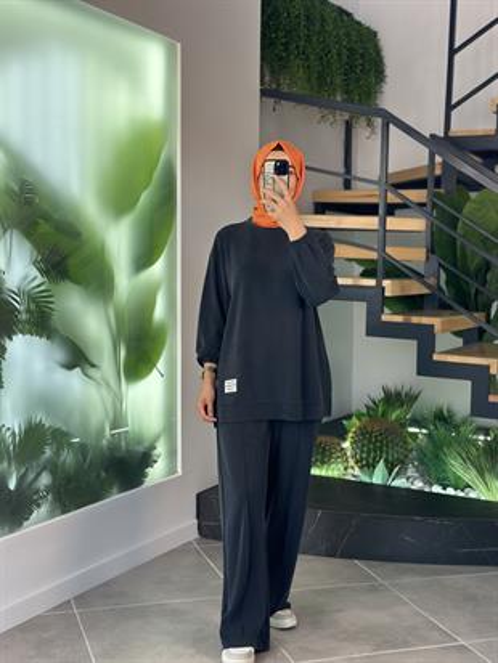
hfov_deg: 30.3
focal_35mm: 48
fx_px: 920
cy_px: 332
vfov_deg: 39.6
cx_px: 249
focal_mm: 6.86
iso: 80
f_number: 1.78
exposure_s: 1/216
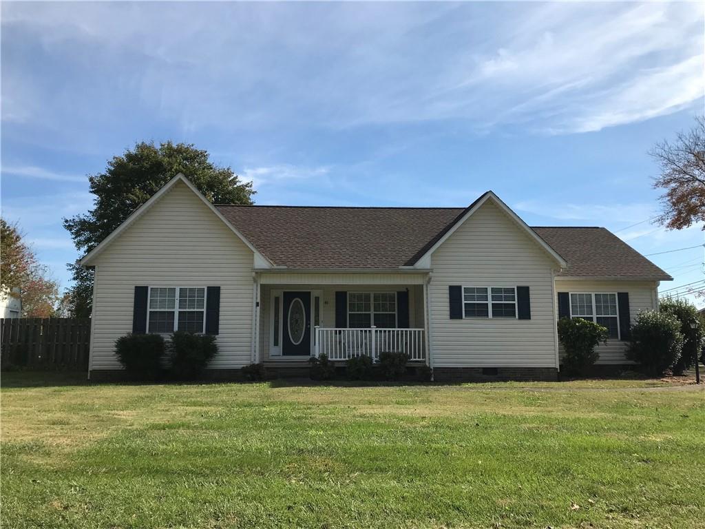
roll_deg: +0.1
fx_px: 570
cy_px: 264
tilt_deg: +8.1
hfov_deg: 63.4
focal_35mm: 28
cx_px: 352
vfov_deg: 49.7
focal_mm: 3.99
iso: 20
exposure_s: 1/2907
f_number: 1.8
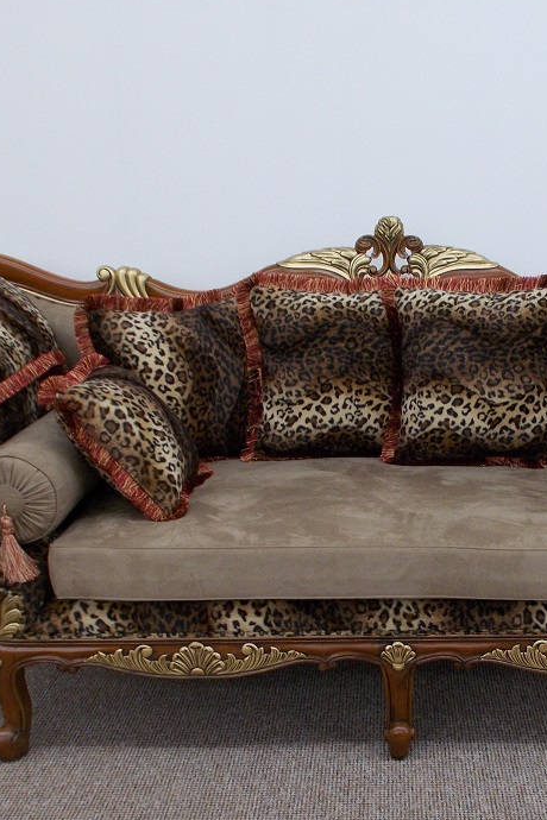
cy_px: 521
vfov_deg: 41.6
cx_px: 400
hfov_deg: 28.3
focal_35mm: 47
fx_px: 1071
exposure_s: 1/25
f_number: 3.2
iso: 160
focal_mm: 4.6
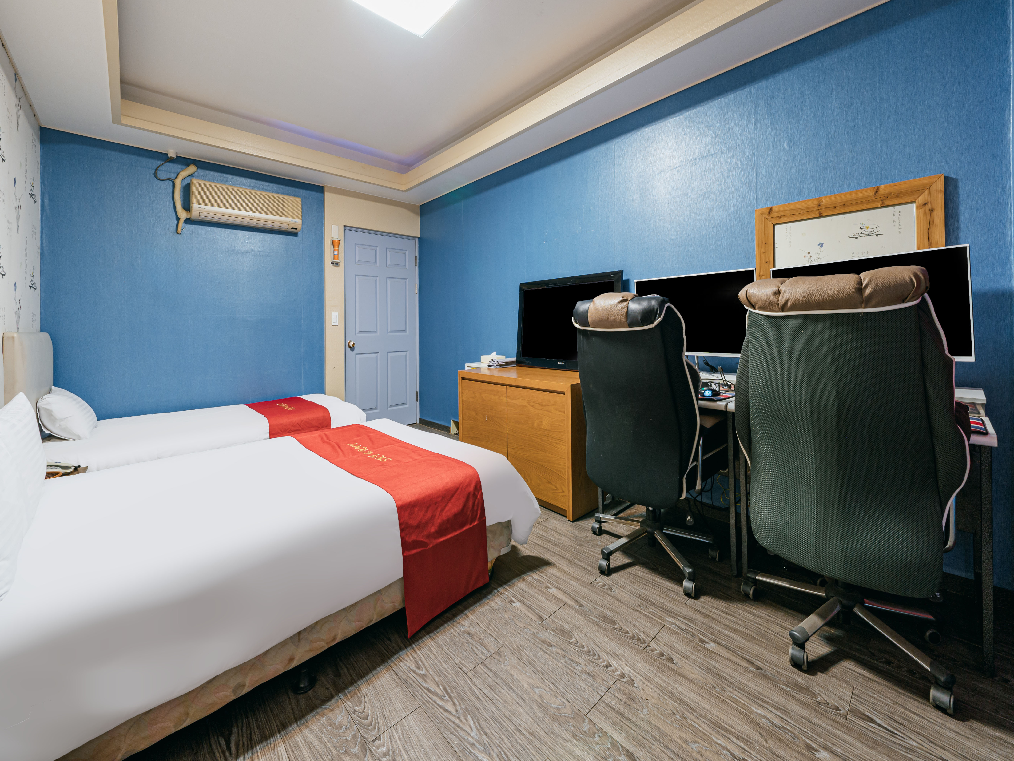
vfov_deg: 89.9
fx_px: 381
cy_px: 380
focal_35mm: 13
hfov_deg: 106.1
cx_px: 488
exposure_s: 1.3
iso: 200
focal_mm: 12
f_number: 10
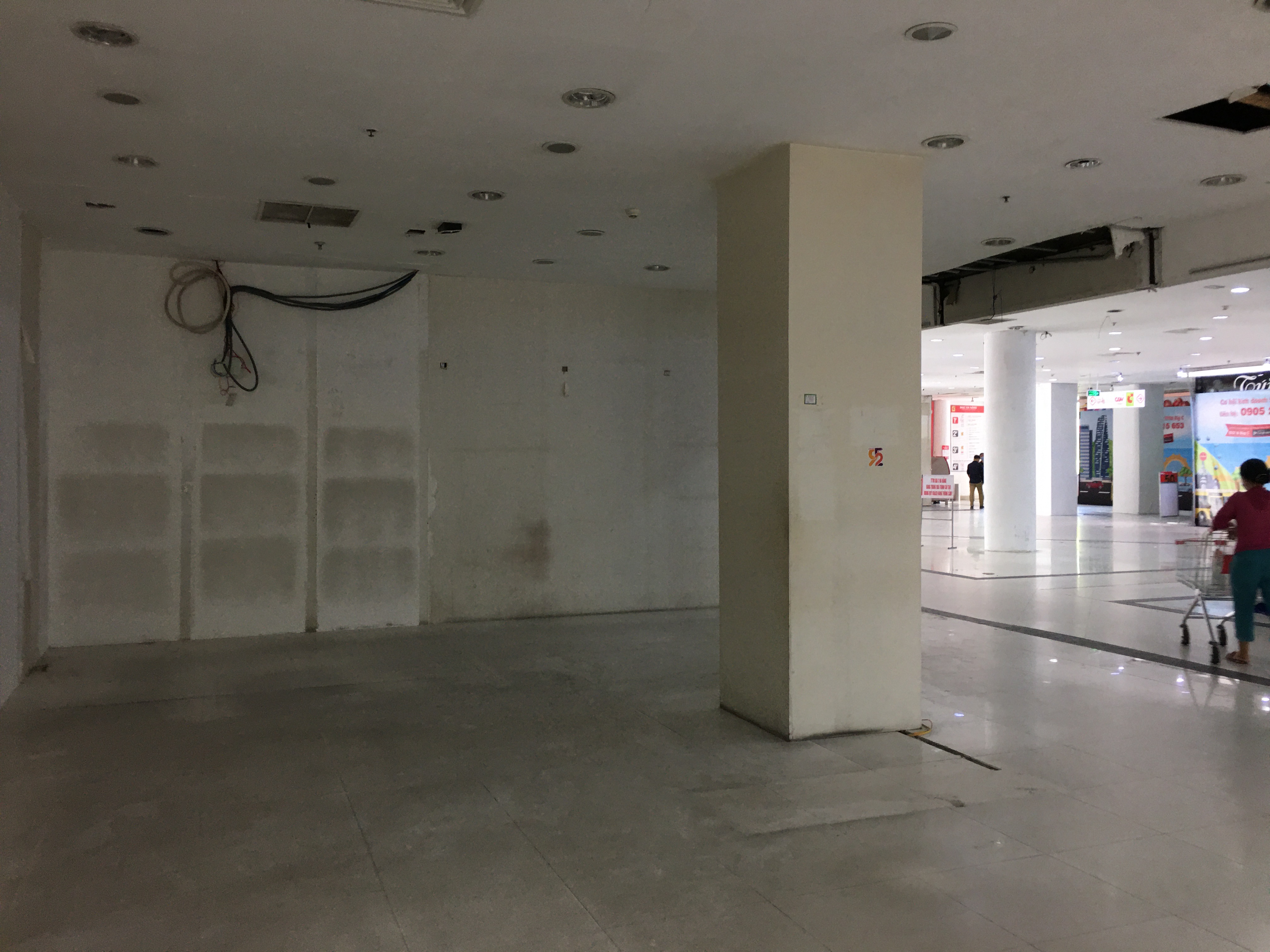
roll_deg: -0.9
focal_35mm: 29
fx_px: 1064
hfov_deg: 61.7
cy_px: 476
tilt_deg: +0.0
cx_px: 635
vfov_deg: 48.2
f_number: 2.2
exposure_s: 1/17
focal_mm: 4.15
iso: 40
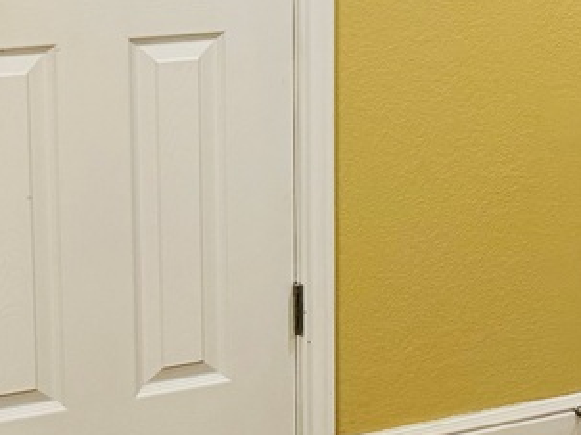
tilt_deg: -9.8
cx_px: 1127
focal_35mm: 114
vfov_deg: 12.7
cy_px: -88
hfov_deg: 14.6
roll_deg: -3.8
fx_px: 1913
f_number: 1.78
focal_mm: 6.76
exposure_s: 1/120
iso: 200
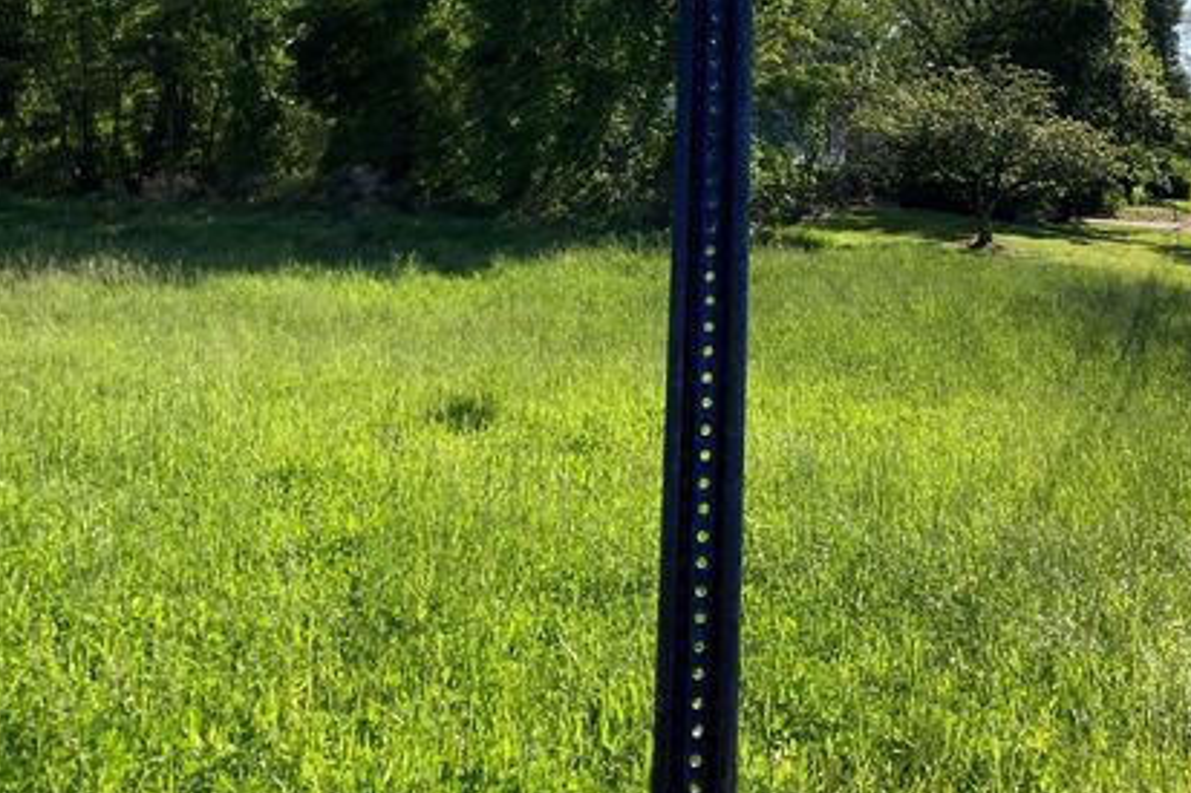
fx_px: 1554
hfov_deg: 41.9
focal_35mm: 47
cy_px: 10
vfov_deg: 27.1
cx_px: 652
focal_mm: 3.99
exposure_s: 1/1517
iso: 20
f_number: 1.8
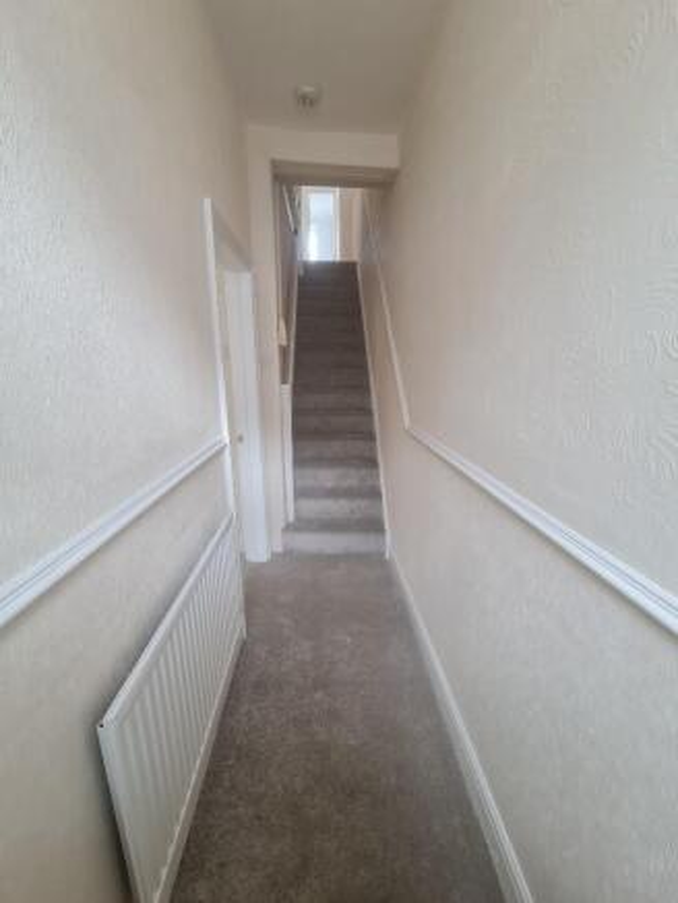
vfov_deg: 106.2
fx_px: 339
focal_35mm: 13
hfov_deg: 89.9
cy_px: 452
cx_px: 339
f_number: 2.2
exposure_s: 1/50
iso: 160
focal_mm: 2.2
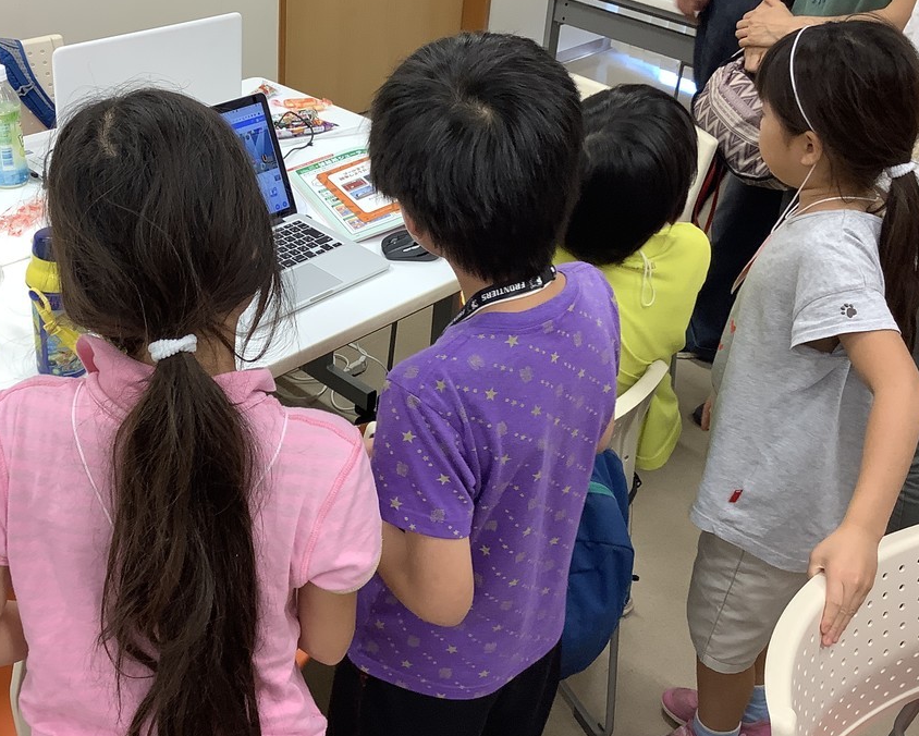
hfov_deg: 42.7
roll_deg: -3.7
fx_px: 1170
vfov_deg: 34.8
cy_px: 293
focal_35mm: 43
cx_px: 379
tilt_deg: -30.8
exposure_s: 1/50
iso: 64
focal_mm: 3.3
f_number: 2.4
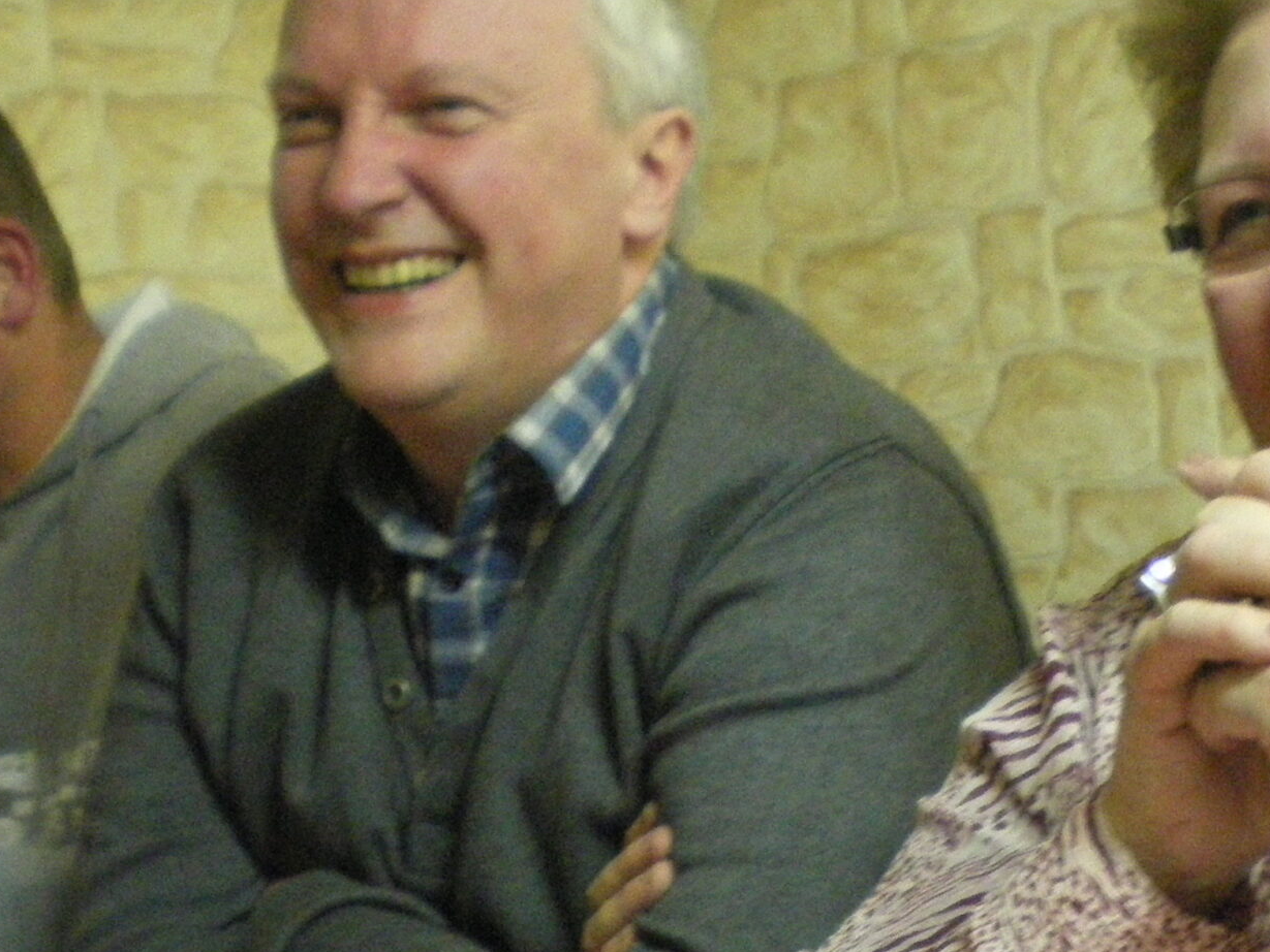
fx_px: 2752
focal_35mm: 75
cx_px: 781
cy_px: 552
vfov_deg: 19.6
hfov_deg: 25.9
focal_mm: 6.3
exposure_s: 1/13
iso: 800
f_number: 3.1
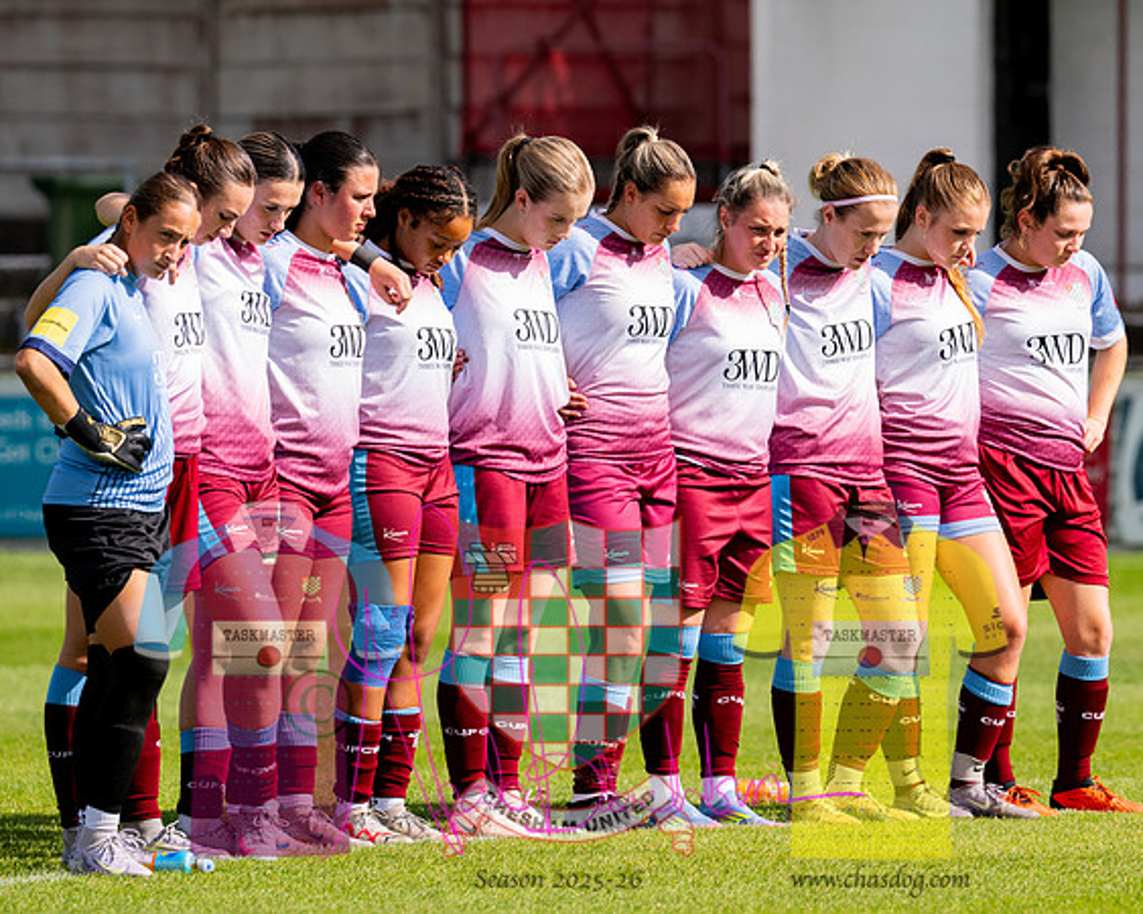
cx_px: 620
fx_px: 15234
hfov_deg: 4.3
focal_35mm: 450
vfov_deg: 3.4
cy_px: 457
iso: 400
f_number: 7.1
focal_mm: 400
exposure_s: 1/1250
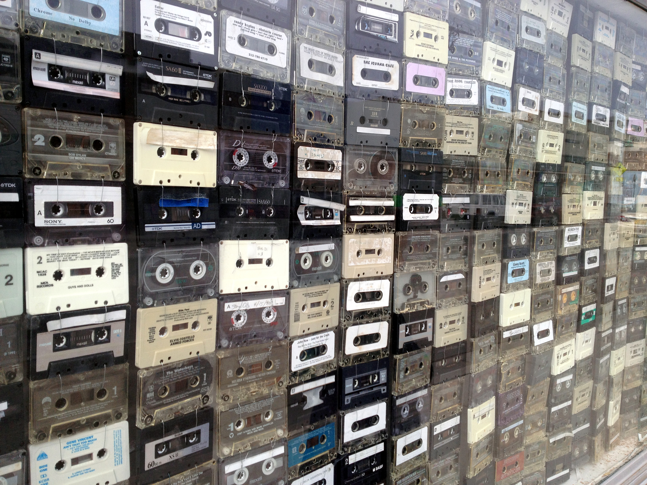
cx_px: 324
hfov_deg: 52.6
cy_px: 242
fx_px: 654
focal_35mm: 35
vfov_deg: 40.7
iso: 50
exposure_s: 1/290
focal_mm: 4.28
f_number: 2.4
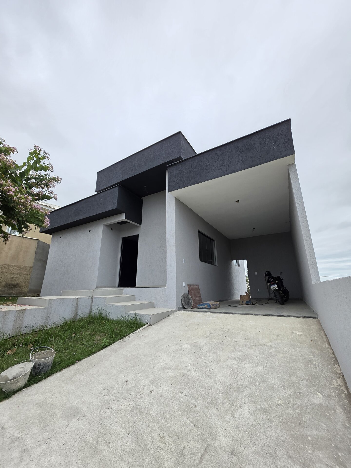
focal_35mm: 13
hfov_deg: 89.9
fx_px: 176
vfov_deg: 106.2
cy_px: 234
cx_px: 176
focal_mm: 2.2
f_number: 1.9
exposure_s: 1/291
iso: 40
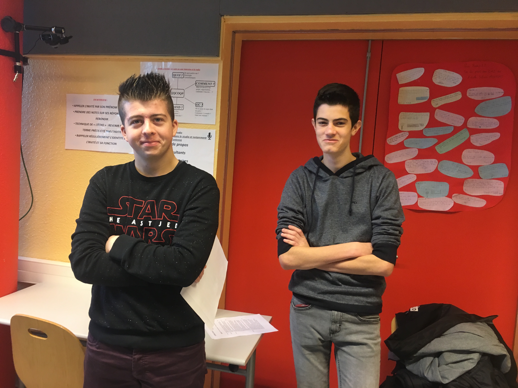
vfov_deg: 48.2
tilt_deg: -3.6
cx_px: 259
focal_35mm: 29
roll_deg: -4.6
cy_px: 194
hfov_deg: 61.7
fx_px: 434
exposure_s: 1/33
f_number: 2.2
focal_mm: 4.15
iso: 125
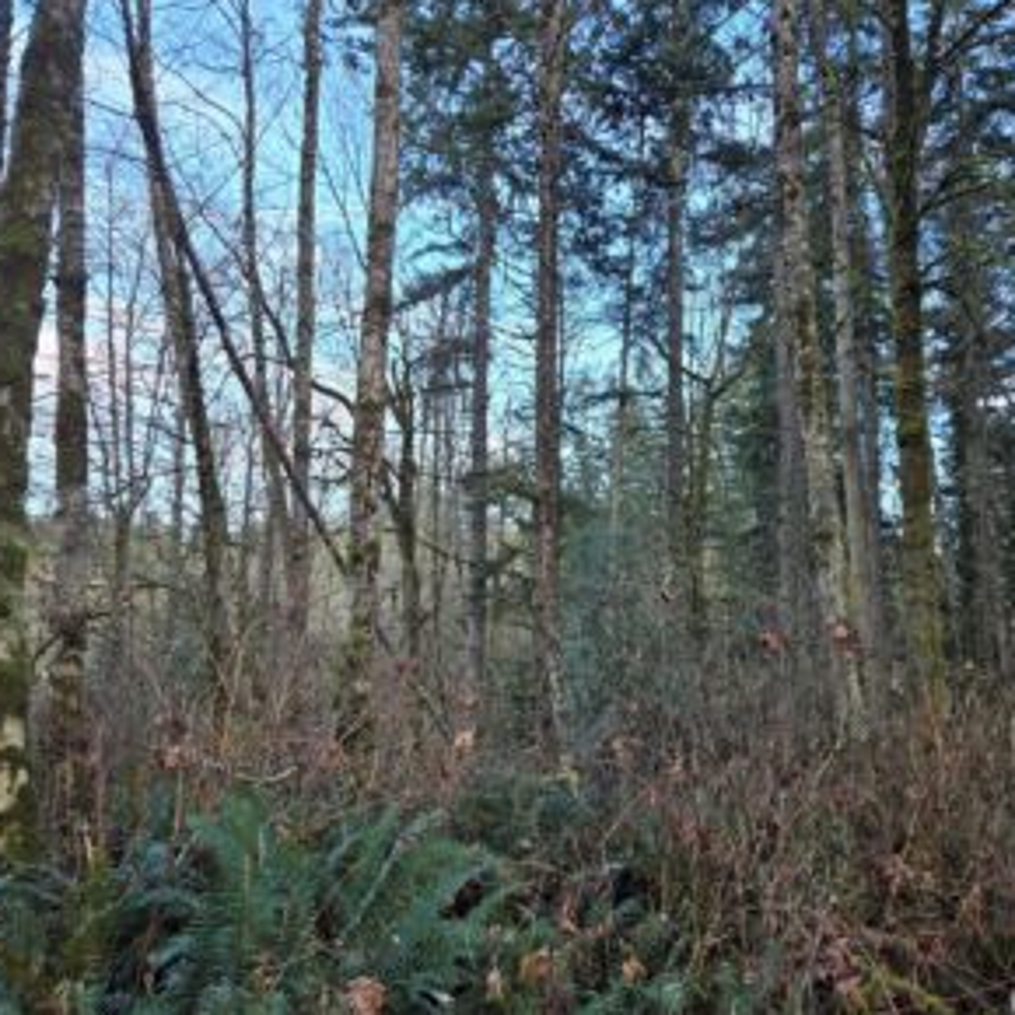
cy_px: 511
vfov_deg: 57.3
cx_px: 539
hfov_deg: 57.3
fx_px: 929
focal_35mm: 28
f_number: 1.8
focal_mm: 5.4
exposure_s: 1/195
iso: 25
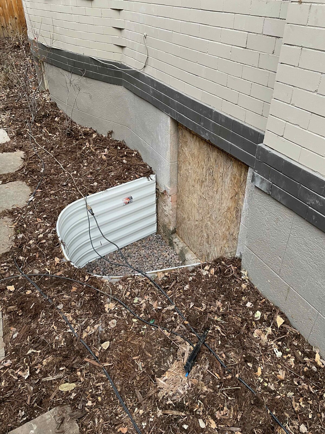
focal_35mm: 26
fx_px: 325
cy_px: 217
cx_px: 162
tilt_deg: -32.5
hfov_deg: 53.1
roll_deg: +1.1
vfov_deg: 67.3
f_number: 1.6
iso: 125
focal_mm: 4.2
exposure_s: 1/72
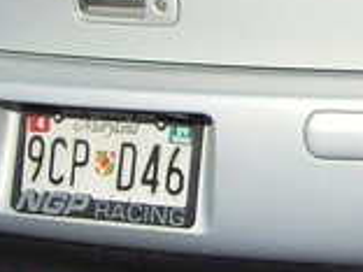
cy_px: -45
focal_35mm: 184
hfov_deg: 10.5
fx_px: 1930
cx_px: 499
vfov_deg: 8.0
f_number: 4.8
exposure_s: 1/1103
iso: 80
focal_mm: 6
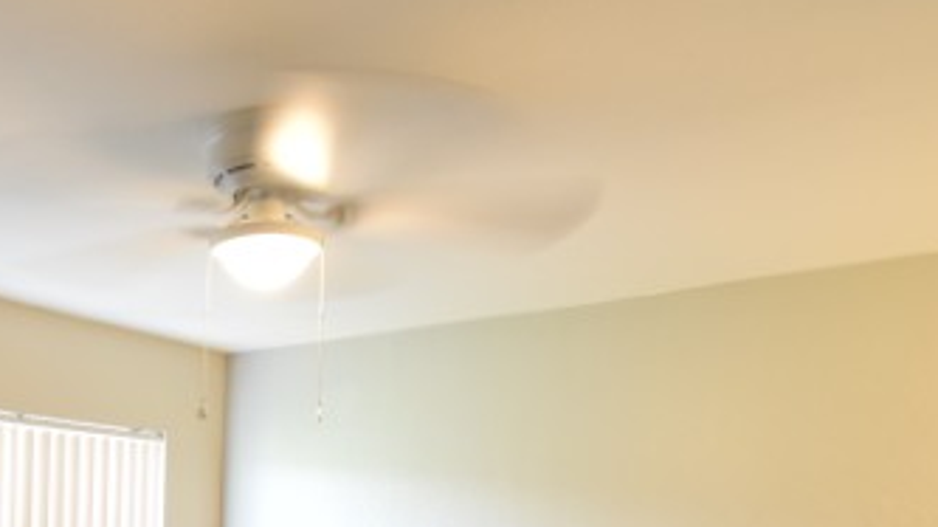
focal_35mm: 34
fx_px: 845
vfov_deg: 31.0
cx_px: 183
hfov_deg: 54.0
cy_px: 572
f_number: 3.5
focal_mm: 10
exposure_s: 1/30
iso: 800
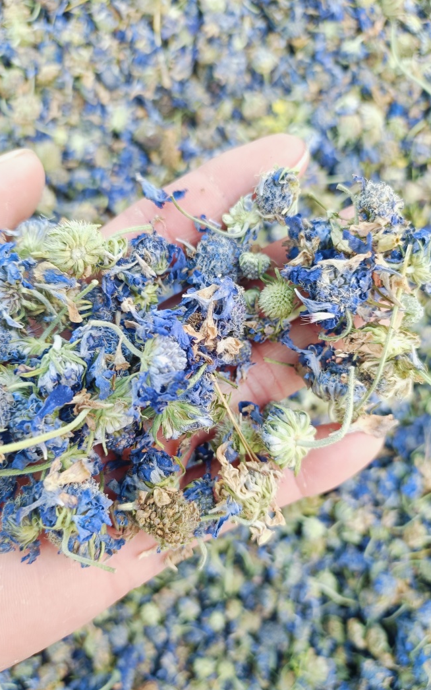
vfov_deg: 68.4
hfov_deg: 46.0
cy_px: 348
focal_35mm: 27
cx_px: 212
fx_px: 508
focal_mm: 4.7
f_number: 1.7
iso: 251
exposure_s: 1/99.9
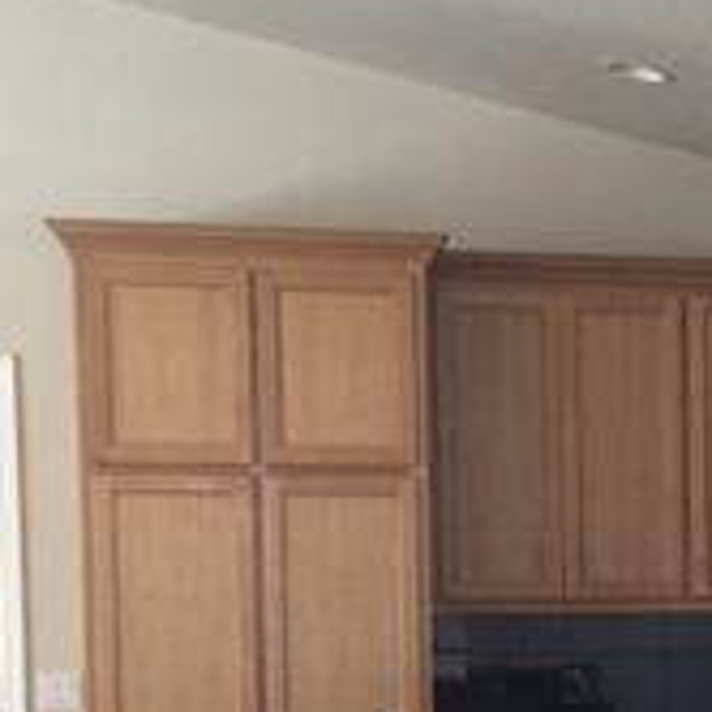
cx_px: 918
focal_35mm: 99
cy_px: 738
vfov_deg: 17.1
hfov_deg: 16.6
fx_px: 2304
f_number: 2.2
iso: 100
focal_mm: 4.15
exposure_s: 1/10
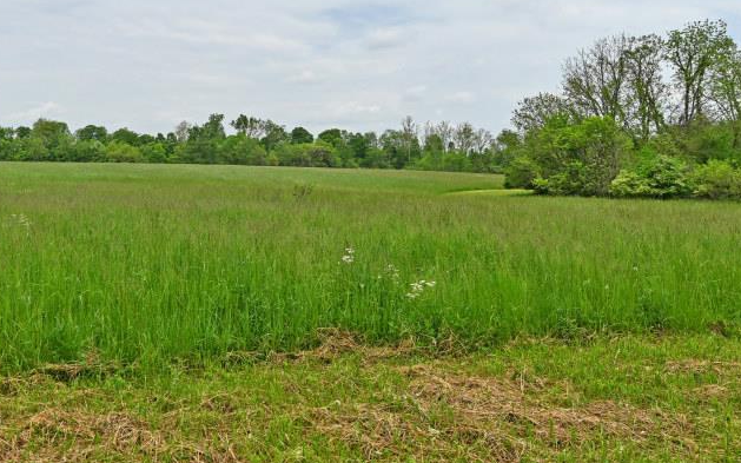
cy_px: 144
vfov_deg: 36.8
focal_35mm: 34
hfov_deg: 54.6
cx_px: 206
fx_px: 687
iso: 100
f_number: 8
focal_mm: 14
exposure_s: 1/500
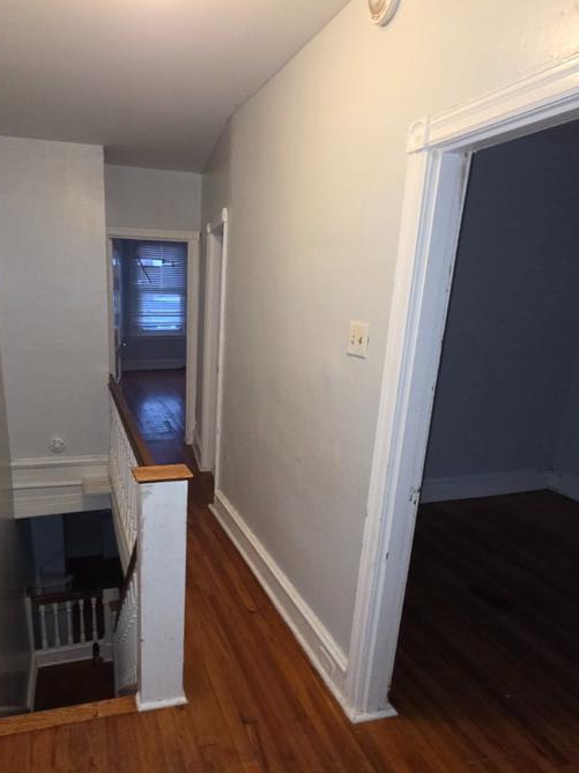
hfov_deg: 62.0
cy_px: 416
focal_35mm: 21
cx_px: 199
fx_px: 469
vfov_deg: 78.9
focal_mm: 2.2
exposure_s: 1/30
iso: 200
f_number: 1.9
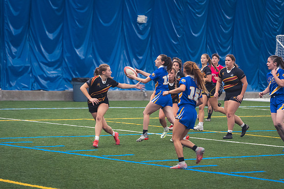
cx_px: 142
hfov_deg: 14.5
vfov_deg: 9.7
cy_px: 94
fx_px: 1120
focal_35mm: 142
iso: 2500
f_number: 2.8
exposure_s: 1/320
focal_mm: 95
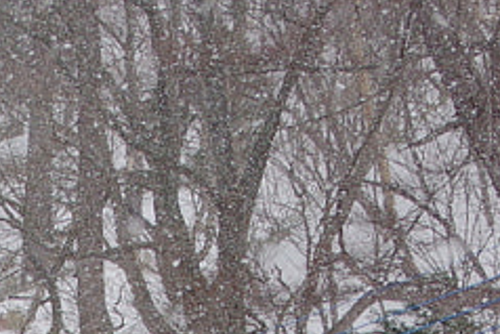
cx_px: -170
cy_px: 1115
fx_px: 3919
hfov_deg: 7.2
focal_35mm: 282
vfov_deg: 4.6
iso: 200
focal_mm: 28
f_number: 8
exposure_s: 1/320
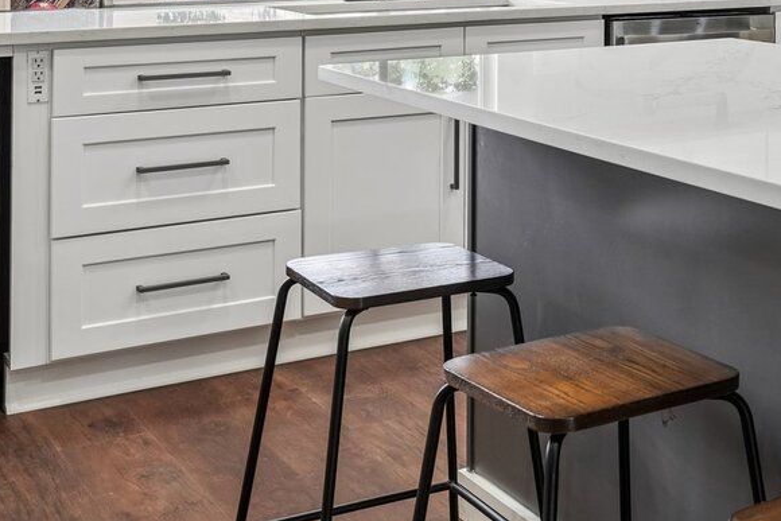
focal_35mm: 67
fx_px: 1454
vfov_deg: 19.2
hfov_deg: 28.2
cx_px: 784
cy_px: -108
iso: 400
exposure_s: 1/30
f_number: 8
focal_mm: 24
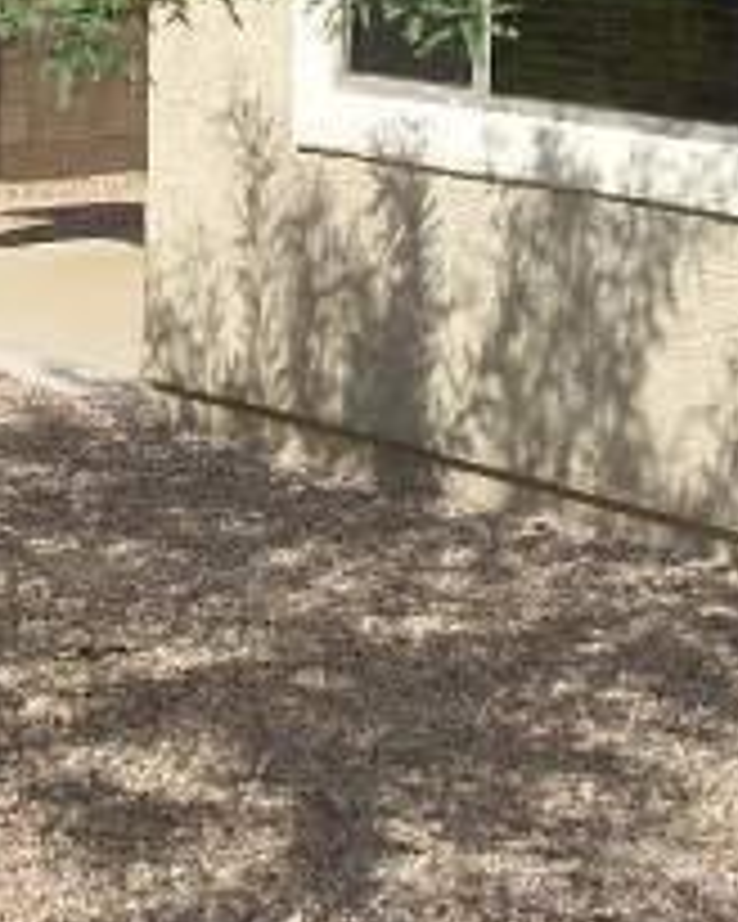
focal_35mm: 113
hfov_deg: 13.5
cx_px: 54
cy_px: 9
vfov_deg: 16.7
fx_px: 3085
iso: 64
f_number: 5.6
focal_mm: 6.2
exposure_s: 1/297
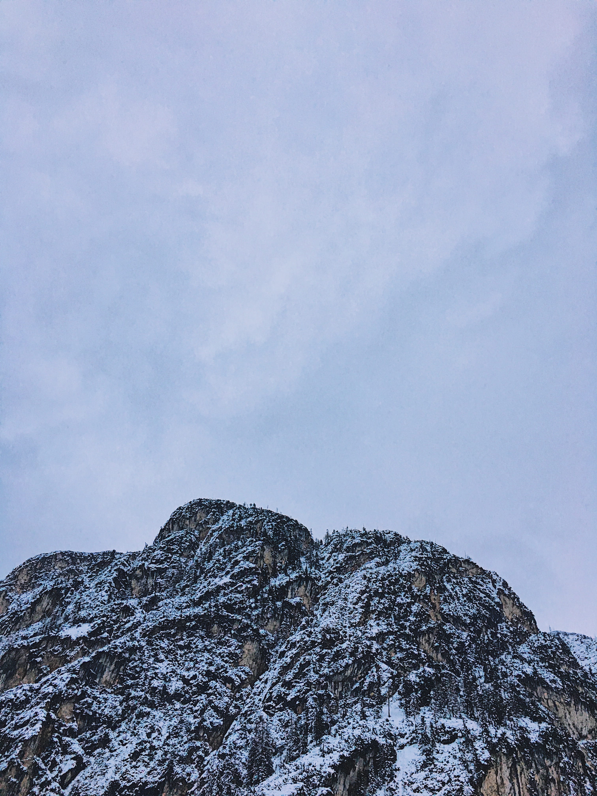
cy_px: 398
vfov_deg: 61.7
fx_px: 667
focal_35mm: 29
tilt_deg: +46.0
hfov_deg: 48.2
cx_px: 298
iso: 50
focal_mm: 4.15
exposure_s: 1/33
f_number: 2.2
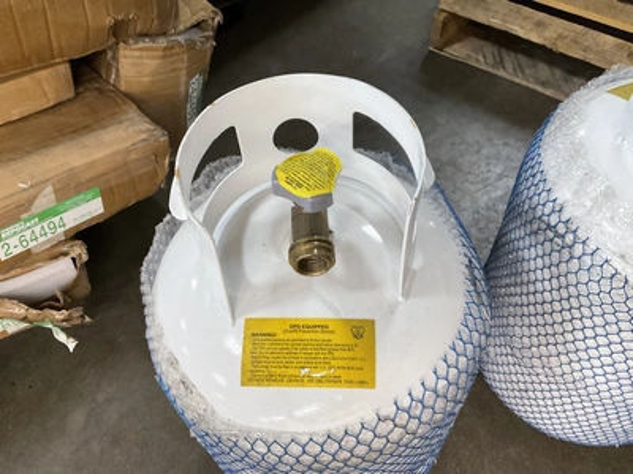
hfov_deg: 61.7
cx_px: 316
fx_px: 530
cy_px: 237
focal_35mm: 29
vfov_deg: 48.2
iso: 125
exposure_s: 1/60
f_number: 1.8
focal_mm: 3
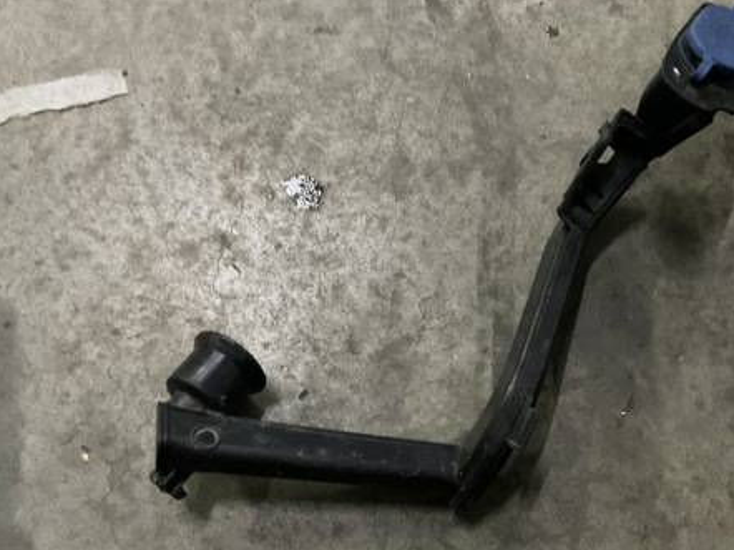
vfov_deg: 34.3
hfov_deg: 44.5
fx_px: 890
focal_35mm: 42
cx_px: 447
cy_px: 286
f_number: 1.8
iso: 500
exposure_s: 1/25
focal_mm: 3
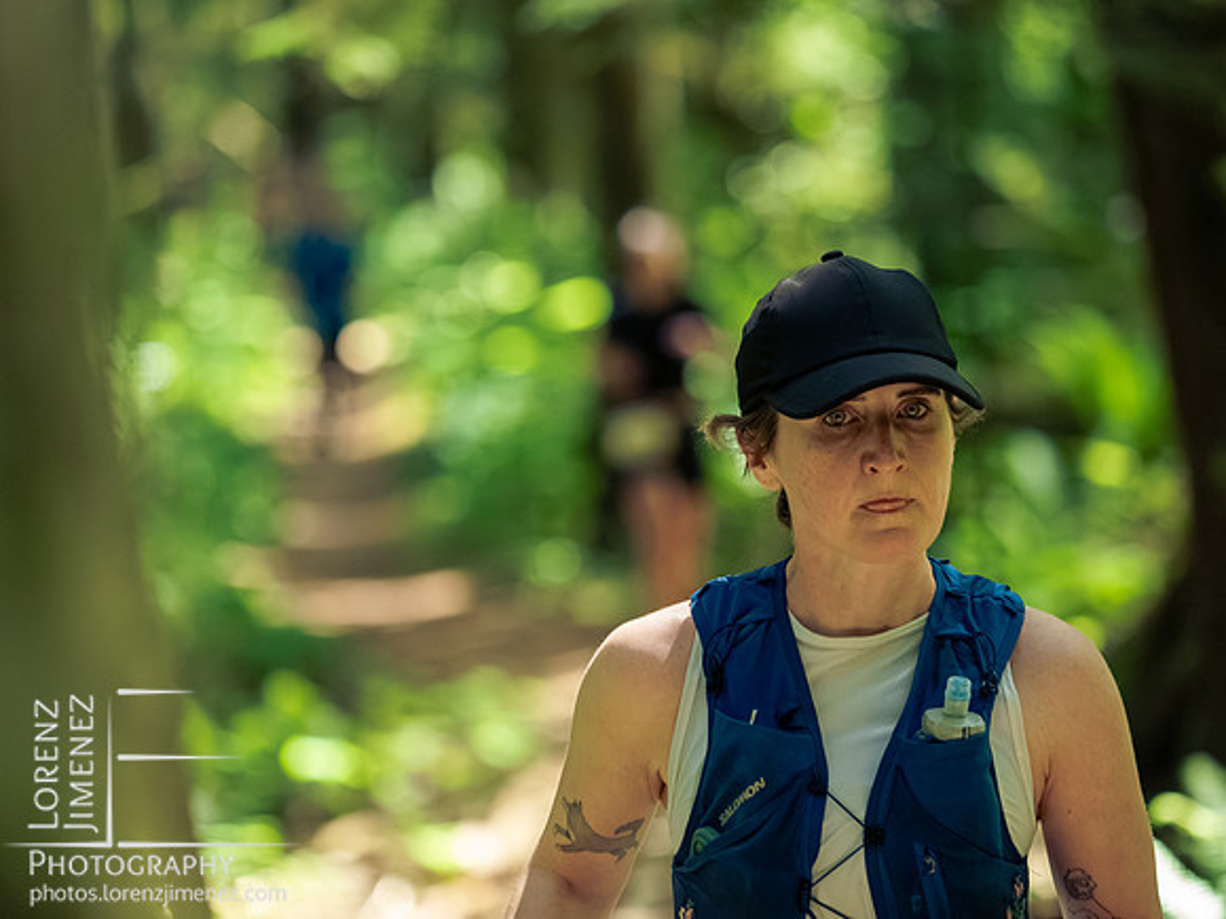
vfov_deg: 5.7
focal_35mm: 260
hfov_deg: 7.6
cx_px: 613
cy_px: 460
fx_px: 9208
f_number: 2.8
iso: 5000
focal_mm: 130
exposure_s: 1/800
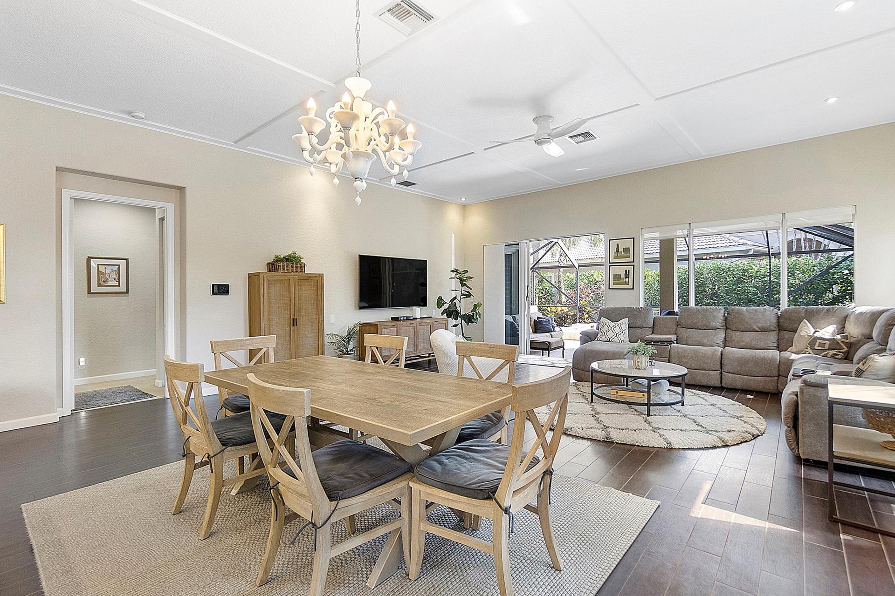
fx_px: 398
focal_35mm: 16
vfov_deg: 73.7
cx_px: 466
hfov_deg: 96.7
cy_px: 304
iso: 400
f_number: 4
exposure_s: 1/30
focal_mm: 10
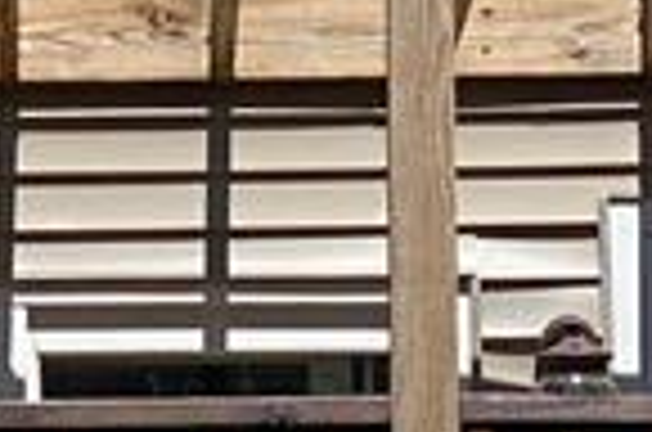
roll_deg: +1.1
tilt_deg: +15.1
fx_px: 6921
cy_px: 20
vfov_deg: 3.6
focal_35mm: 383
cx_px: -27
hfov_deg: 5.4
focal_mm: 6
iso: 20
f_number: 2
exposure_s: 1/940
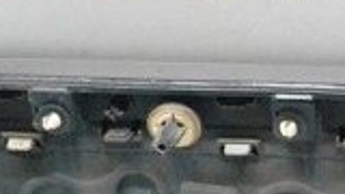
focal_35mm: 138
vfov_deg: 8.7
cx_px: 574
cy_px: 185
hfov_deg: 14.2
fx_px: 1262
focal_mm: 22
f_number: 9
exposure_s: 1/160
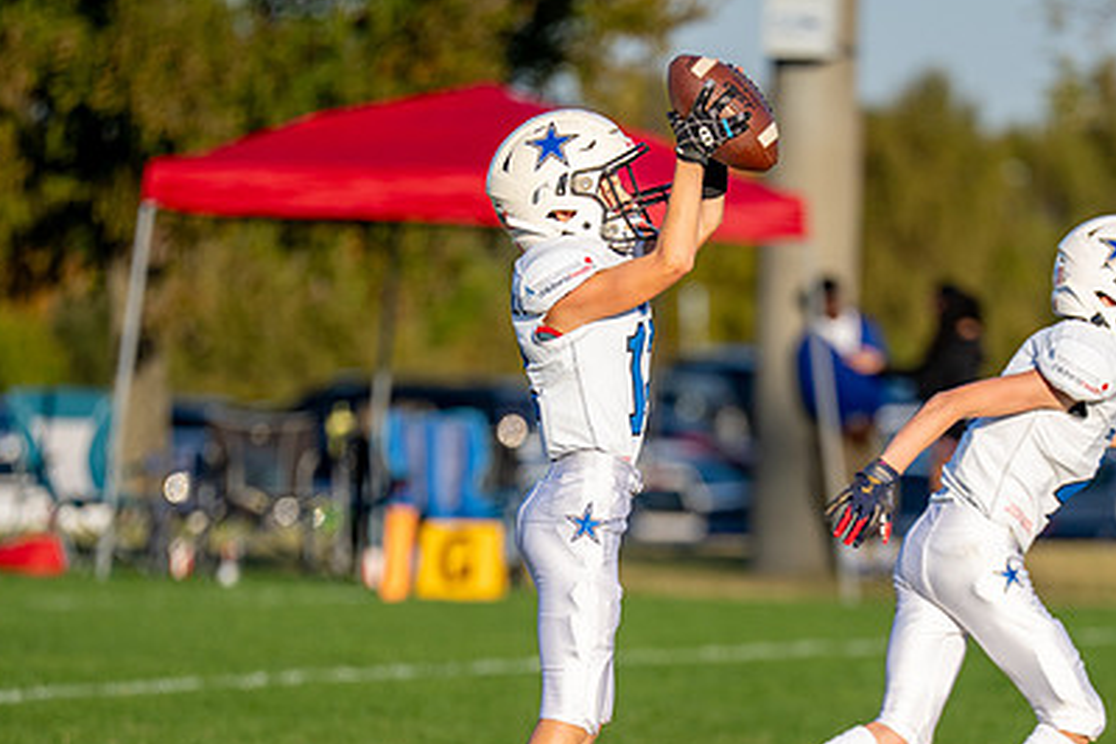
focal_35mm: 370
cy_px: 660
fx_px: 11469
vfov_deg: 3.7
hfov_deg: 5.6
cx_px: 754
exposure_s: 1/2500
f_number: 2.8
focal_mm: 200
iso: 200
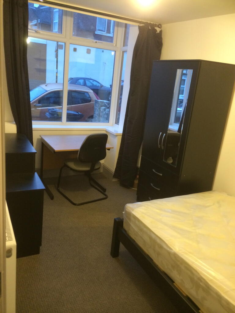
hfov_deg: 46.8
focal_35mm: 30
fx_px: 272
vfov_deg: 60.0
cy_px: 156
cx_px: 118
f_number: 2.2
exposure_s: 1/17
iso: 320
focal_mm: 4.12
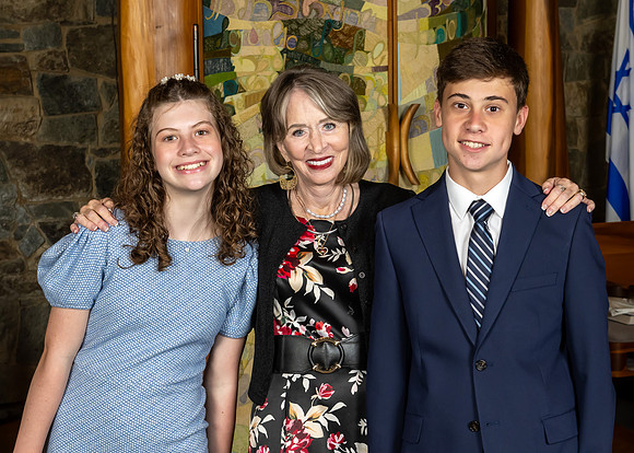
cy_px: 232
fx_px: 1506
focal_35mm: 84
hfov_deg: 23.8
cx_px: 314
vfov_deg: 17.1
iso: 640
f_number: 8
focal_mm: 48
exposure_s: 1/200
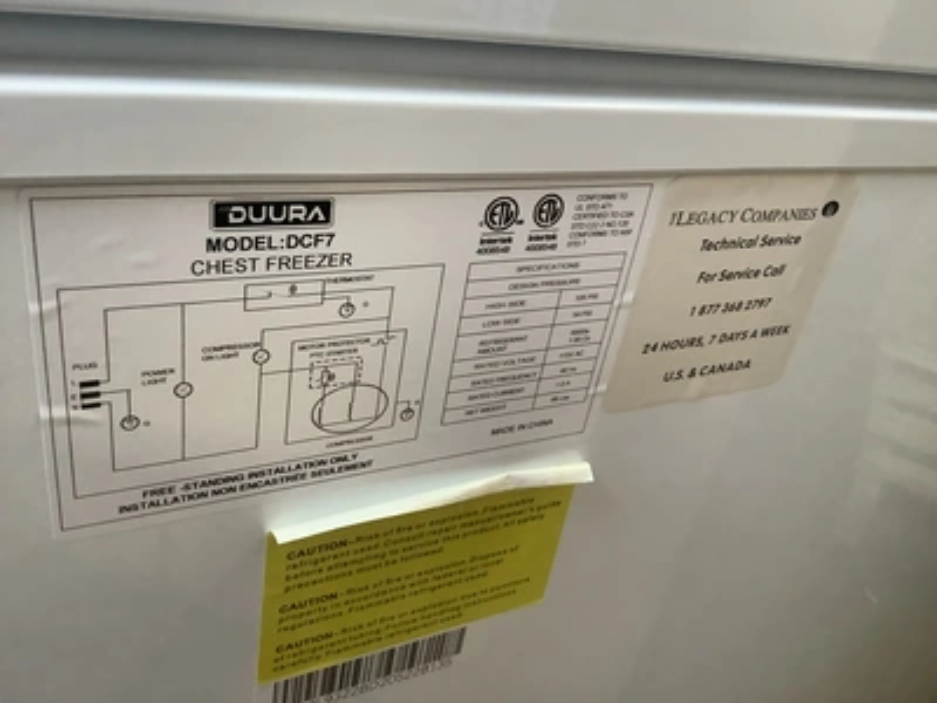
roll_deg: -10.2
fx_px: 839
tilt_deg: -31.9
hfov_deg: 58.4
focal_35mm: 31
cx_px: 468
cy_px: 352
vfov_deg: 45.4
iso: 250
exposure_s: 1/60
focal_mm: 3.3
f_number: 2.4
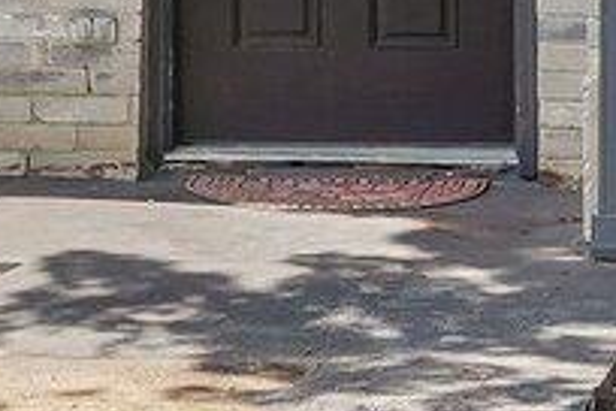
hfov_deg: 7.6
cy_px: -710
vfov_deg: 4.9
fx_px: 4620
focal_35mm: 270
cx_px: 658
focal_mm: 34
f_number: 8
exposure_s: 1/100
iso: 100
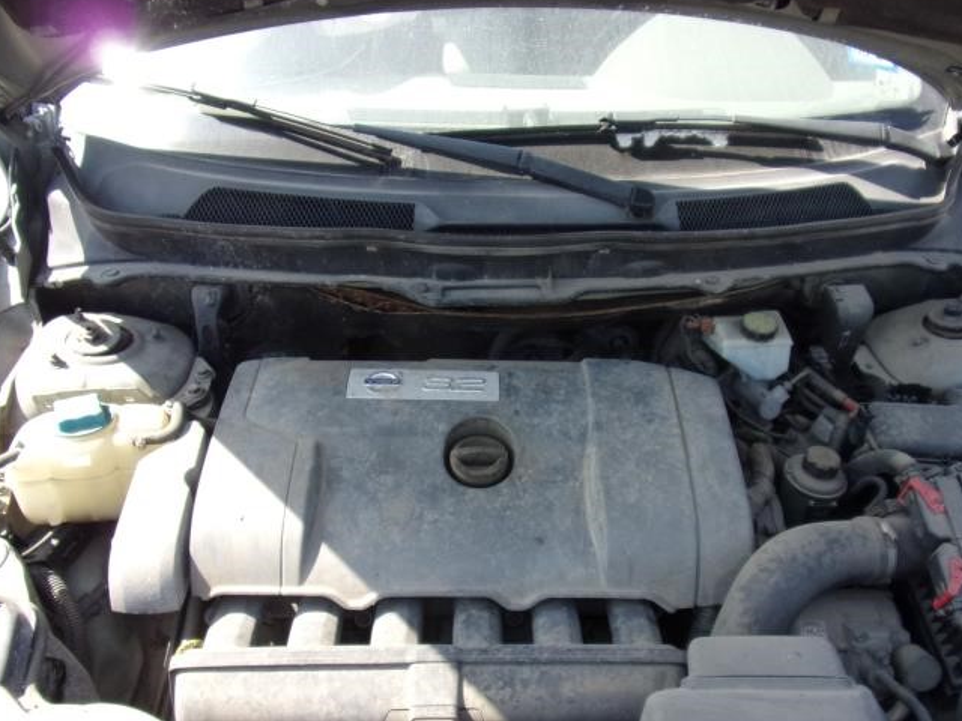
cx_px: 559
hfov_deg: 59.6
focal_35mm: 30
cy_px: 404
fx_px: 834
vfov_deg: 46.7
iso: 80
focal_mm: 4.3
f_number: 3.3
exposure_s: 1/350
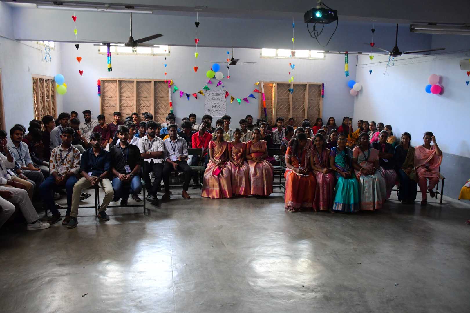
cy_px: 156
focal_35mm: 30
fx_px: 392
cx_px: 235
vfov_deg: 43.6
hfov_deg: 61.9
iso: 1800
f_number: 3.5
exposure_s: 1/125
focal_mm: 20
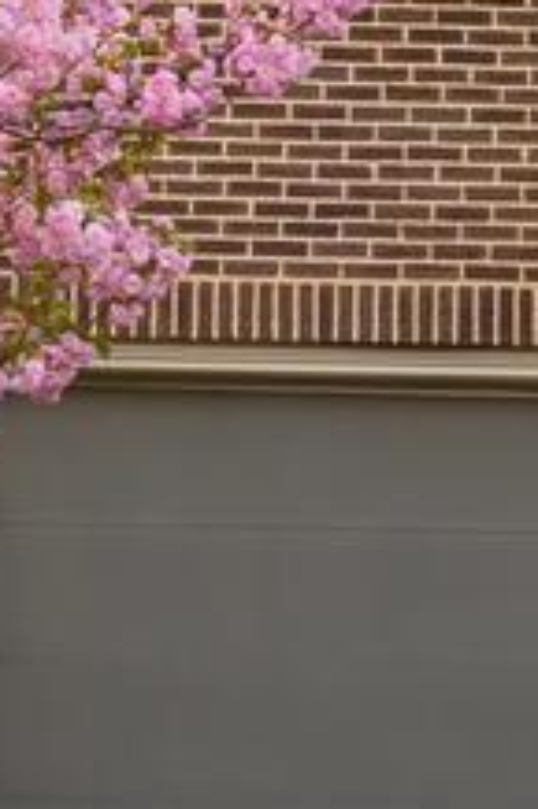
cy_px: 197
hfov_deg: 5.8
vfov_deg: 8.7
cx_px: 330
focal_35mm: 237
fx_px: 5310
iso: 640
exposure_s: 1/200
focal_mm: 33.5
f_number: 11
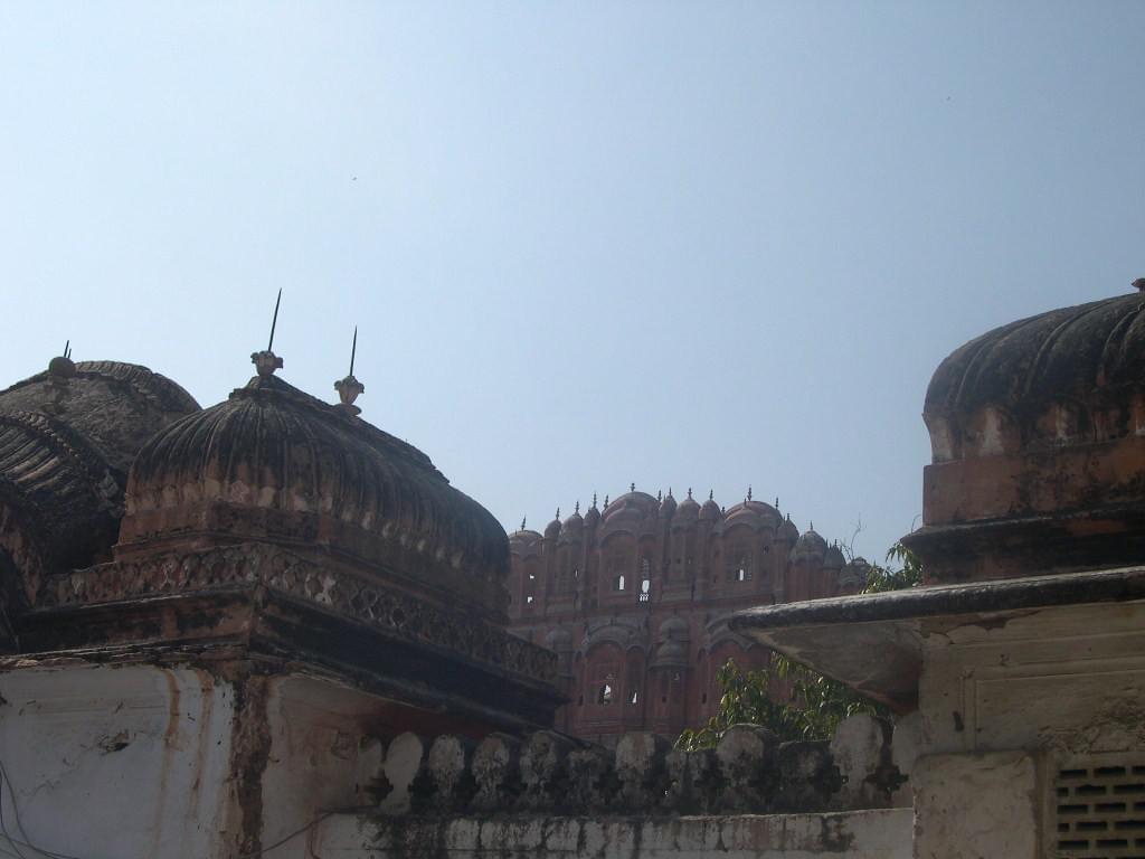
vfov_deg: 30.9
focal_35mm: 47
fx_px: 1555
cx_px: 572
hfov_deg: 40.4
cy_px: 430
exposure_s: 1/324
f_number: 8.4
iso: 100
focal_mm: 10.1
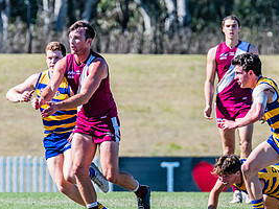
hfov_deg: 2.1
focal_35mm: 927
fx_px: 7468
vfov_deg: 1.6
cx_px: 160
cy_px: 155
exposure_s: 1/1600
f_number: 8
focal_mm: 420
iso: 800
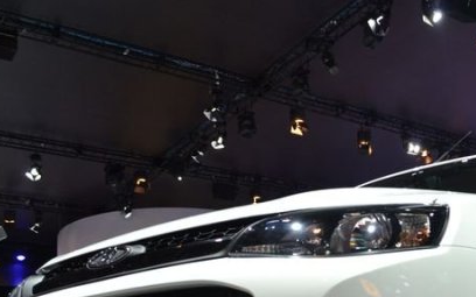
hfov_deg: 36.0
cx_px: 396
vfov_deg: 22.9
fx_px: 701
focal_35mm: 54
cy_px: 309
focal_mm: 18
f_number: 4.5
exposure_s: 1/80
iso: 400
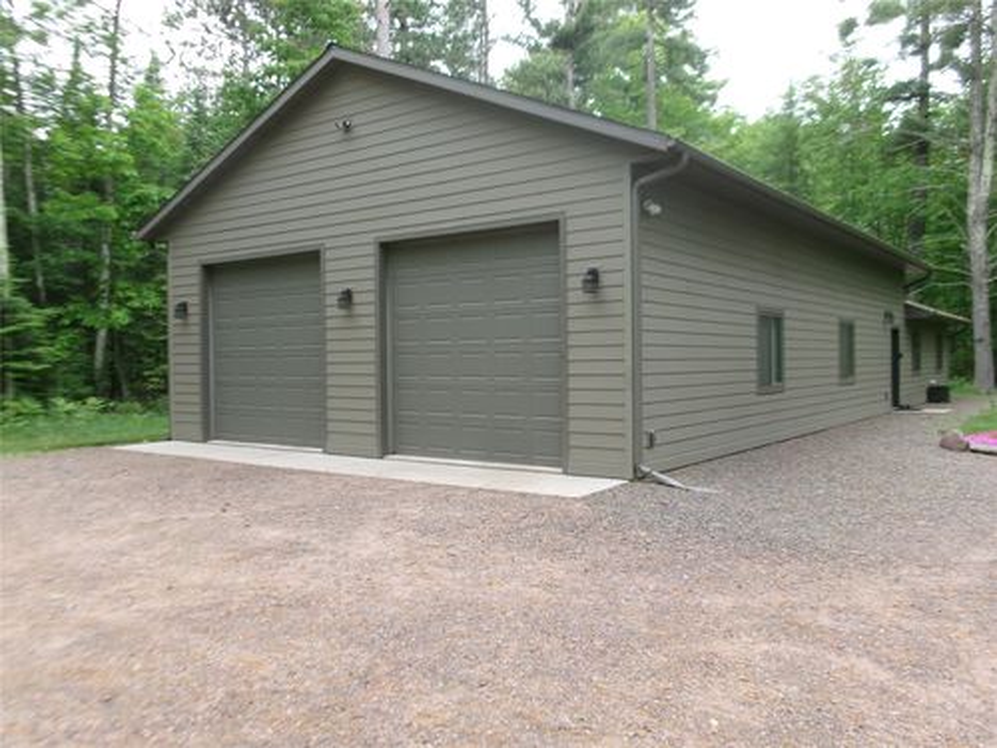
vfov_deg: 49.7
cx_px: 498
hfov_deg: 63.4
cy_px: 374
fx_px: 806
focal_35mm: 28
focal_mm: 5.1
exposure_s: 1/90
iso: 100
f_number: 3.9
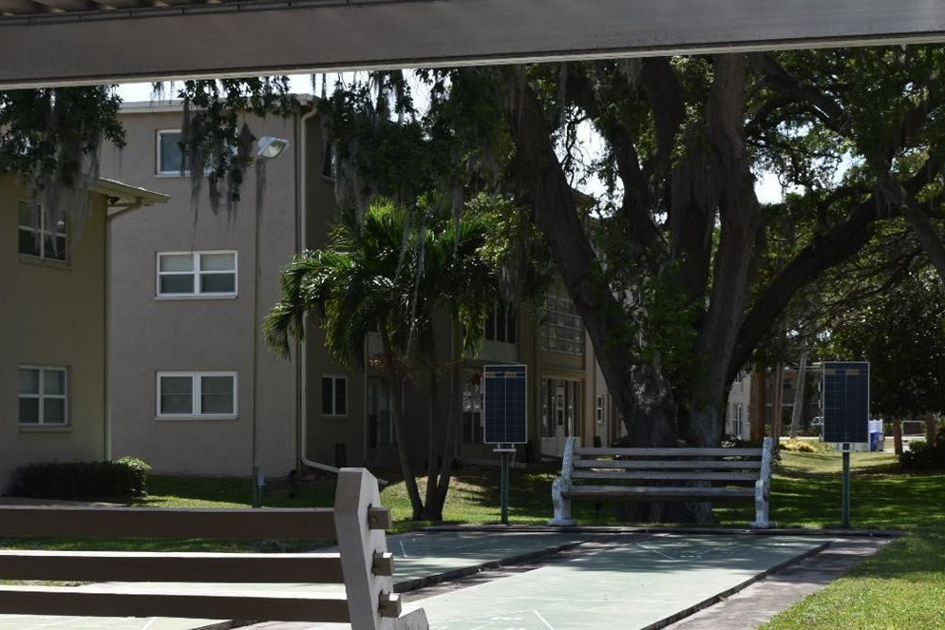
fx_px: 2152
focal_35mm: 82
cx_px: 406
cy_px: 408
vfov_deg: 16.6
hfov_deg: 24.7
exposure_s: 1/200
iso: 100
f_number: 9
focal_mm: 34
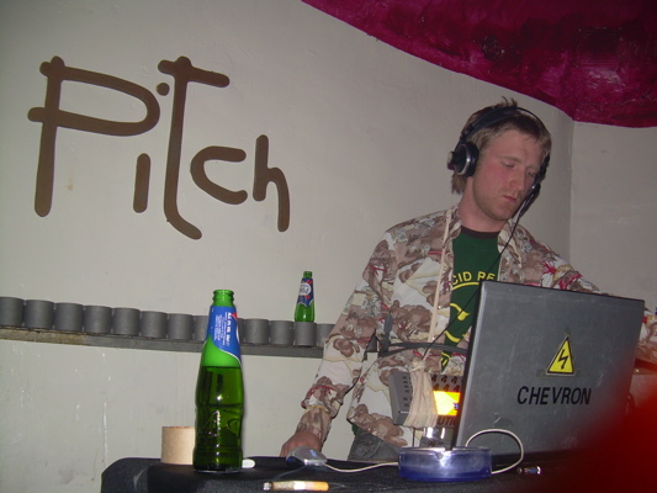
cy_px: 246
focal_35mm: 38
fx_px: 721
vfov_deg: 37.7
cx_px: 328
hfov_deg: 49.0
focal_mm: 6.3
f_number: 2.8
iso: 50
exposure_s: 1/60
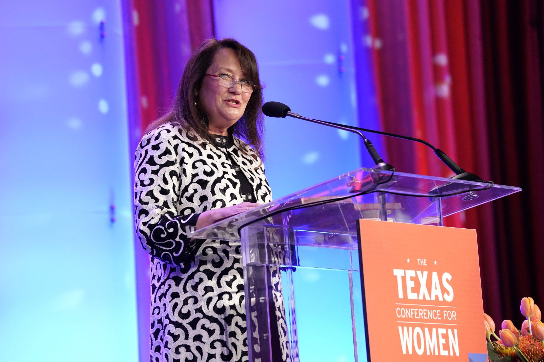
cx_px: 272
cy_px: 181
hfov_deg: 11.2
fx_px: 2780
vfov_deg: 7.5
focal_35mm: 184
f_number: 4.5
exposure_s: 1/200
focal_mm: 184
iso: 3200
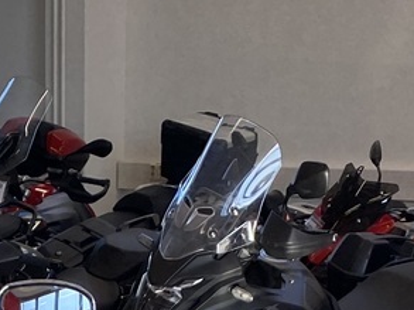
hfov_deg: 15.4
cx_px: 126
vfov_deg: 10.1
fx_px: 1529
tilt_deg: -22.2
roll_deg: -1.0
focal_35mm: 128
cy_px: 742
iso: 32
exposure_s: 1/193
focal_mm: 4.25
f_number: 1.8
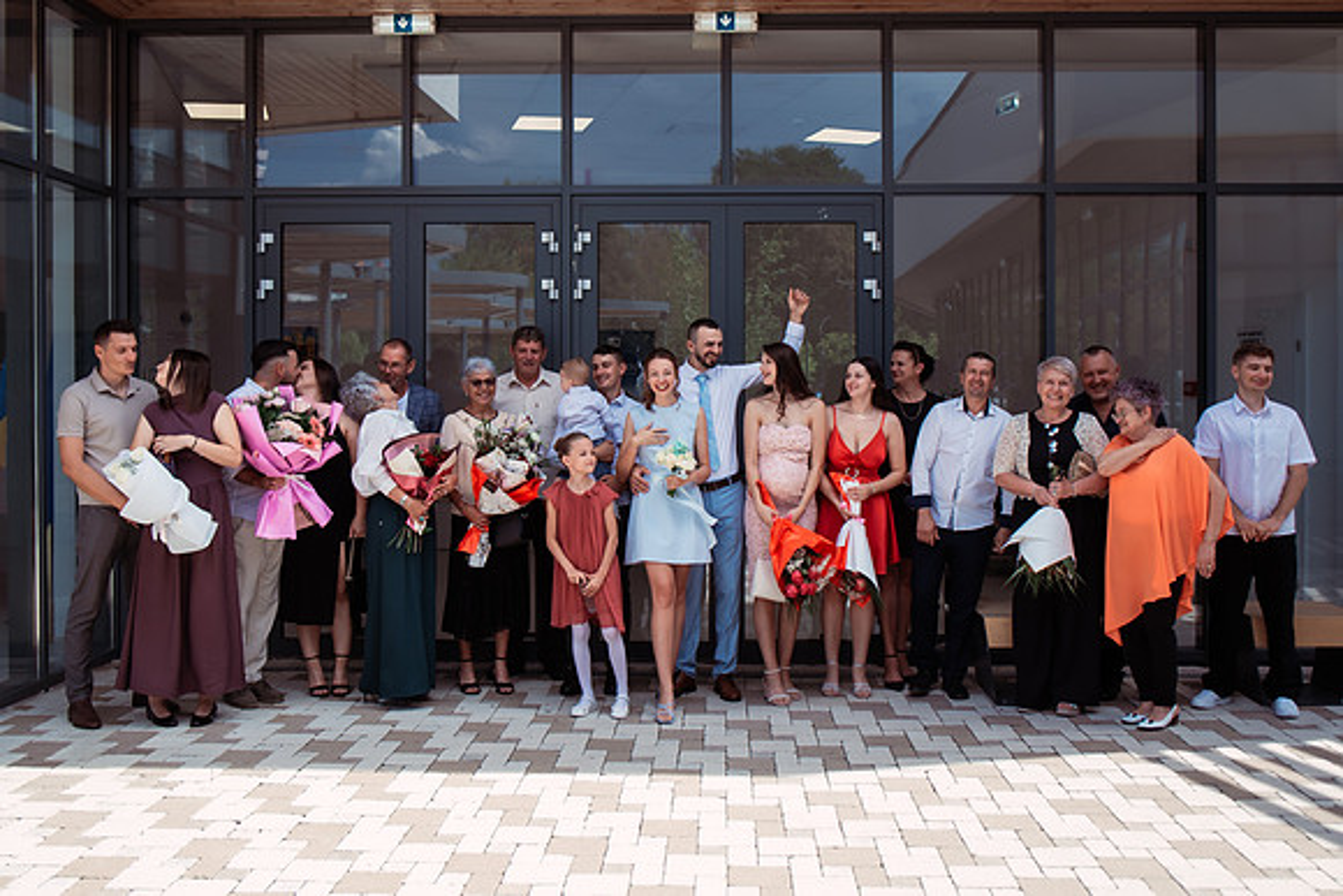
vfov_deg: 35.0
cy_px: 409
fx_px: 1419
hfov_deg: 50.6
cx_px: 695
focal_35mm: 38
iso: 160
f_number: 4.5
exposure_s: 1/640
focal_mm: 35
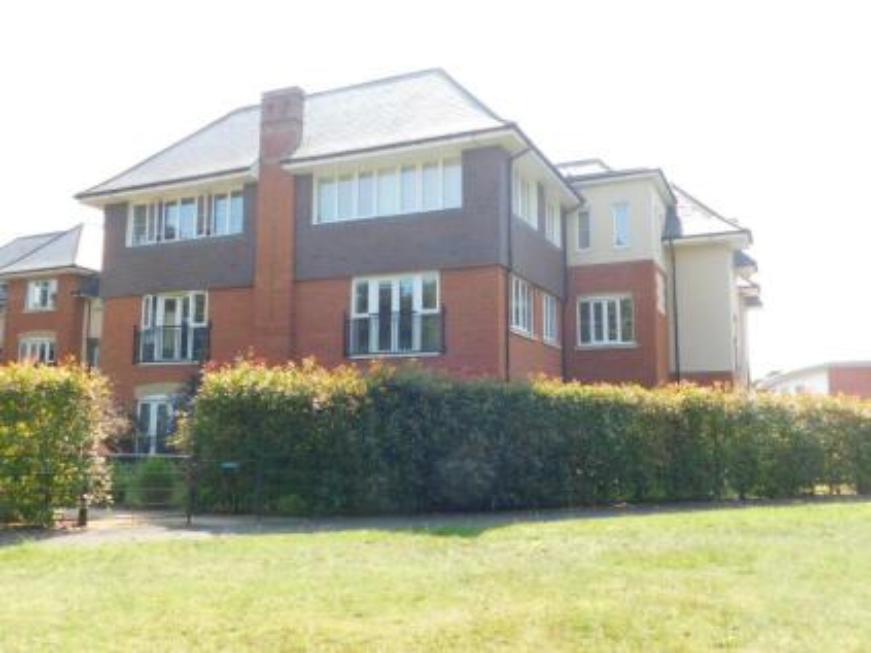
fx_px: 755
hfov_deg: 60.0
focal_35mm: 30
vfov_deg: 46.8
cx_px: 436
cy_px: 326
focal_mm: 5.3
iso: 125
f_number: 3.2
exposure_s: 1/320
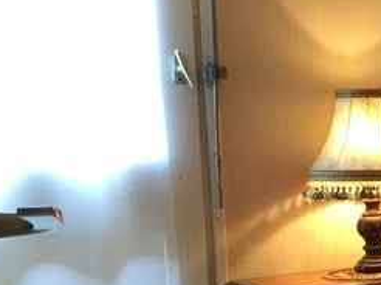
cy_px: 191
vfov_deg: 12.5
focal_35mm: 118
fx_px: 1297
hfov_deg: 14.1
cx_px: 753
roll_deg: +1.6
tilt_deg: -7.0
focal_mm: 4.15
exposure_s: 1/33
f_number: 2.2
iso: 80
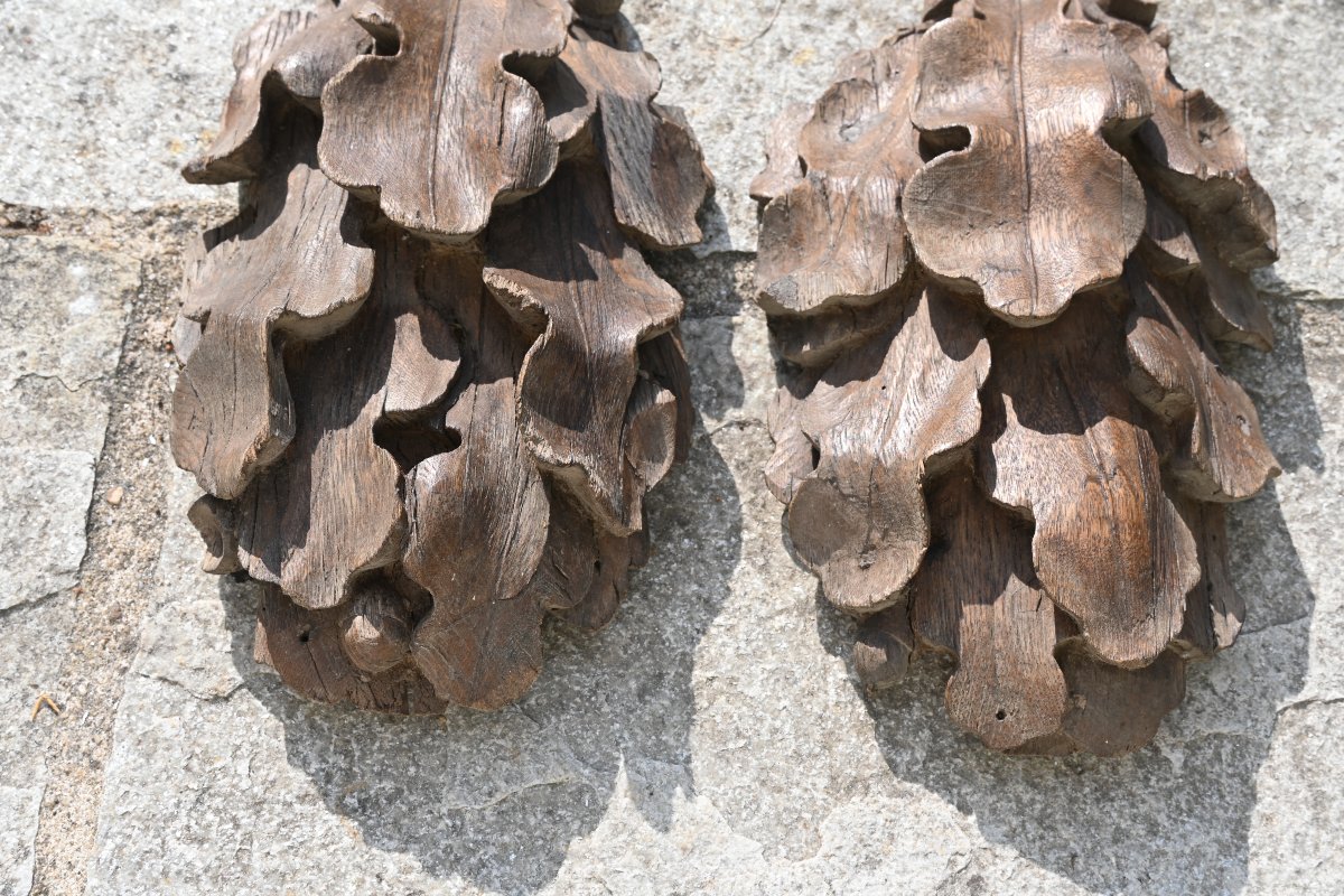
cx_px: 672
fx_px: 1848
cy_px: 448
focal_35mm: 50
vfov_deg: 27.3
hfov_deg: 40.0
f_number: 6.3
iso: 100
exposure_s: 1/320
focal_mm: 33
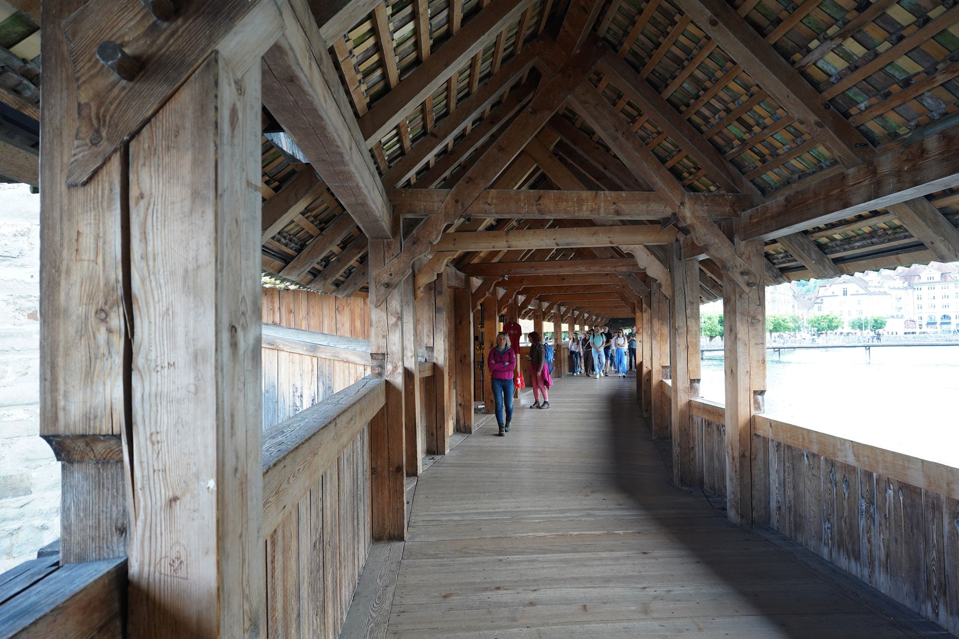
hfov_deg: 73.7
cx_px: 480
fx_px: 639
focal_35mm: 24
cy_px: 320
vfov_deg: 53.1
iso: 800
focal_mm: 24
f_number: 6.3
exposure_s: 1/100
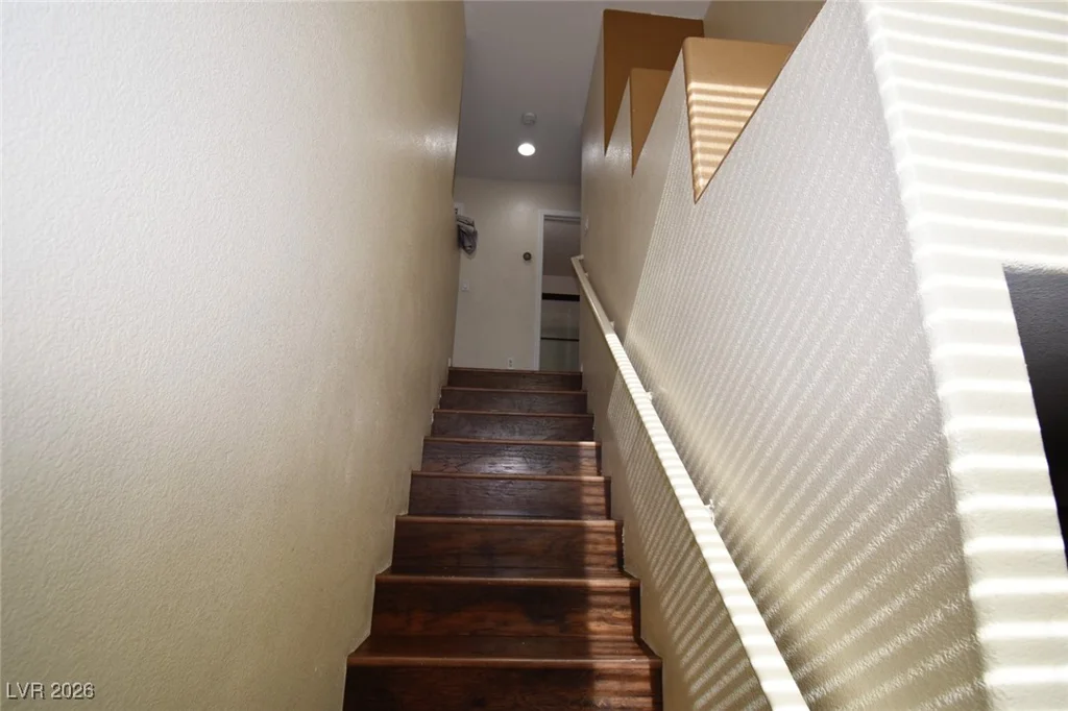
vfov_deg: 77.3
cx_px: 534
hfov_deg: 100.4
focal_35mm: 15
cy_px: 356
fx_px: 445
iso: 360
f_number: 5.6
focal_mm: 10
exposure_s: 1/125
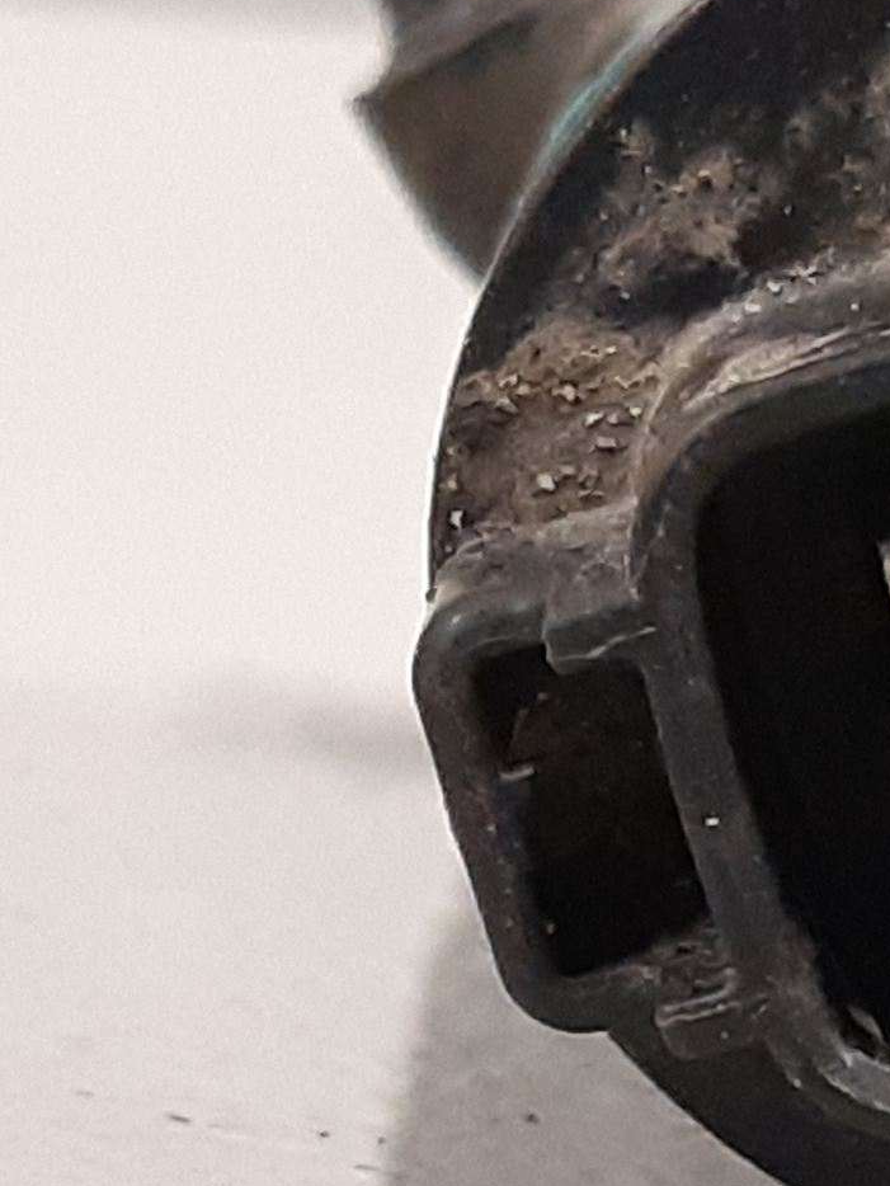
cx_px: 599
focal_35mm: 57
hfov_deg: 25.5
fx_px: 1953
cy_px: 692
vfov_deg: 33.7
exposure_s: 1/60
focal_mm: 3.93
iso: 320
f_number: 1.7
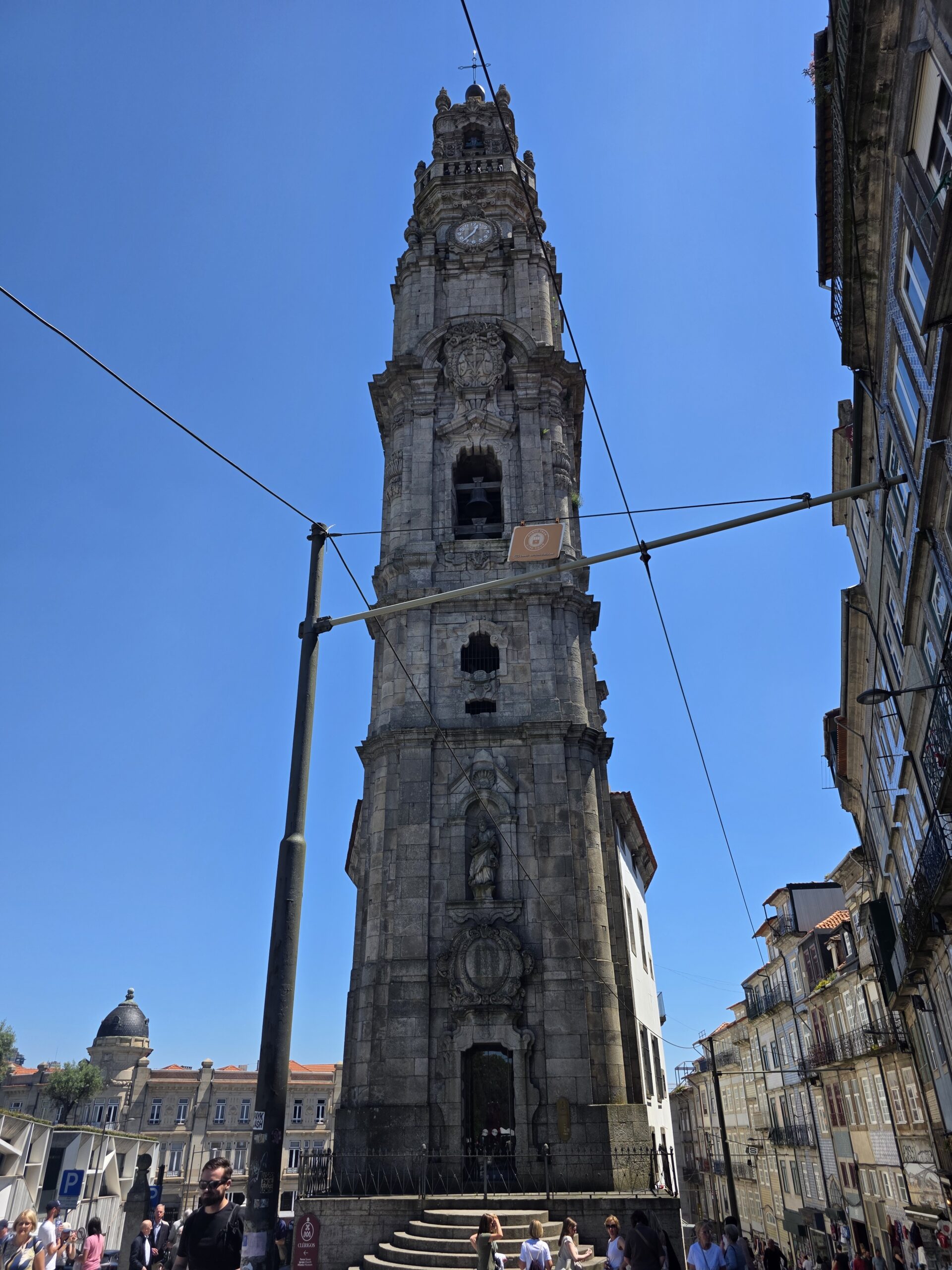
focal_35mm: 23
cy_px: 635
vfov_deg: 73.9
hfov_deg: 58.9
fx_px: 843
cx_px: 476
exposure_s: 1/4539
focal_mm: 6.3
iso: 80
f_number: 1.7
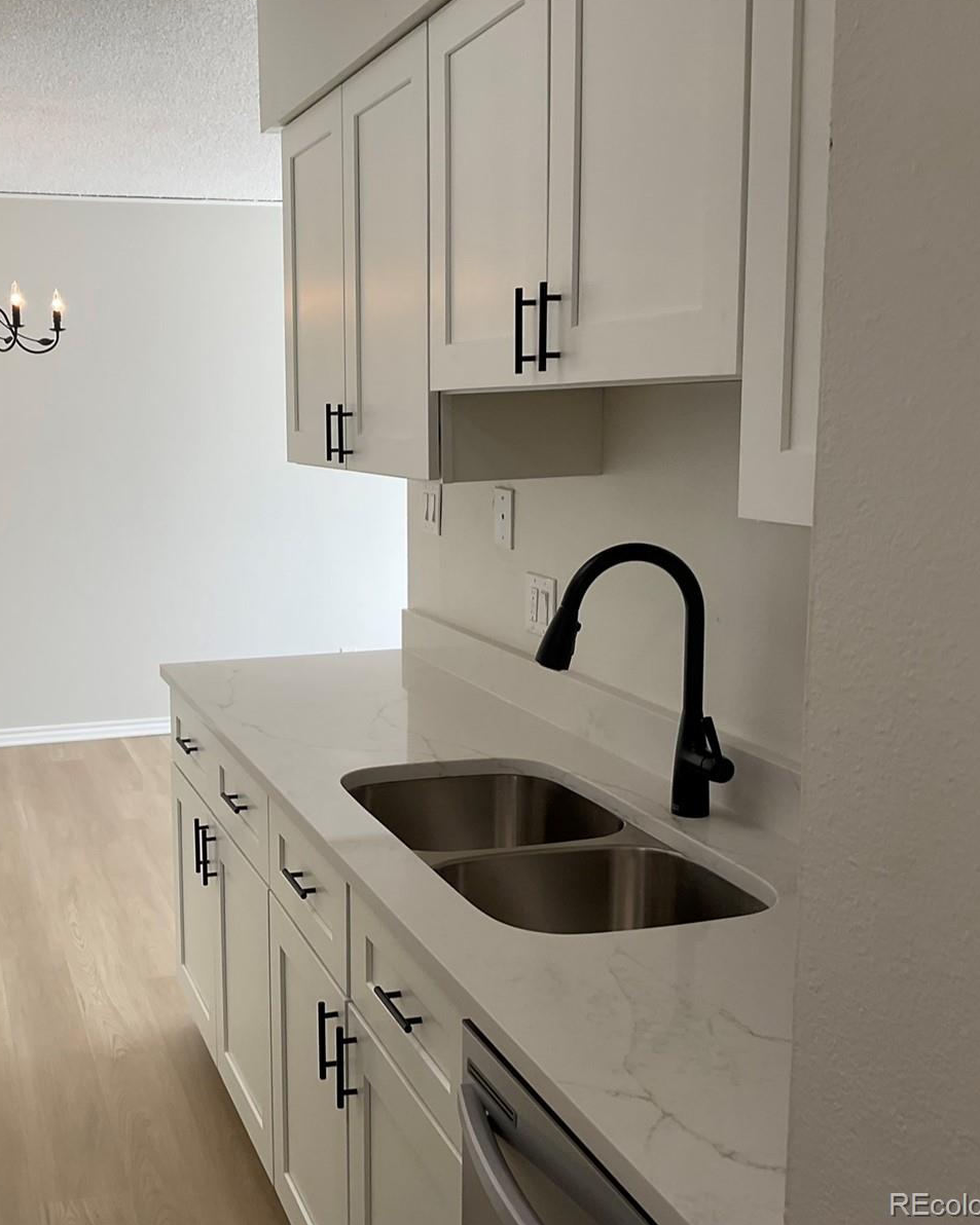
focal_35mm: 38
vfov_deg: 47.9
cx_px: 233
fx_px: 1378
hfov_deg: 38.1
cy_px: 609
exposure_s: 1/163
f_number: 1.8
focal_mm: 3
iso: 16
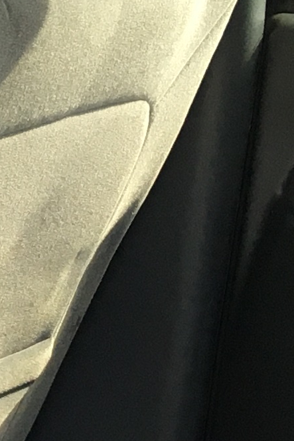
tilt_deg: -18.0
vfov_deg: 10.9
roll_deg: -2.5
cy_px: 615
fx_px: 2243
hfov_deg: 6.8
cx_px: -577
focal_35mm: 183
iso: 25
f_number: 2.2
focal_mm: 4.15
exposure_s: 1/30
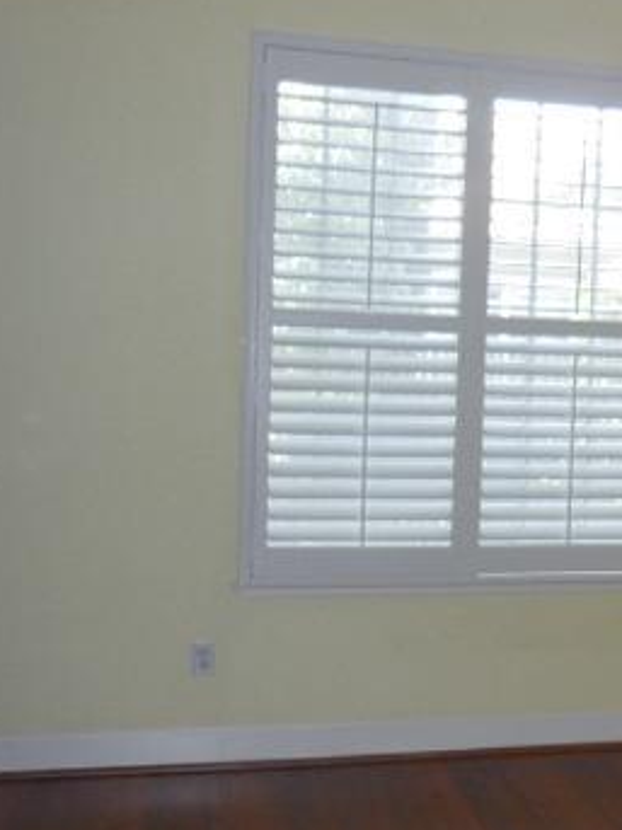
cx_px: 564
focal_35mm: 56
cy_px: 469
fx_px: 1342
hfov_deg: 25.3
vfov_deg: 34.3
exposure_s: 1/25
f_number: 3.2
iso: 250
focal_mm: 5.3
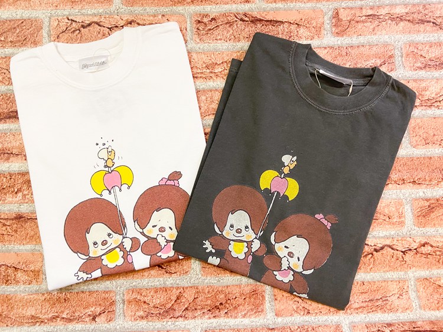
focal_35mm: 26
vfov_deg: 53.0
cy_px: 166
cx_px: 222
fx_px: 333
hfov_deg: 67.3
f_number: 1.8
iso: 320
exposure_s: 1/50
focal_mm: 4.25
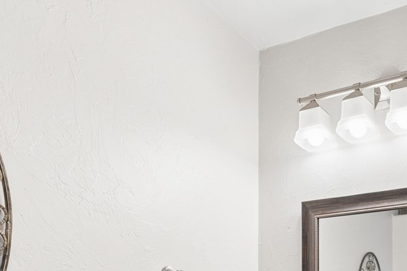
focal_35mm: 42
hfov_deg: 42.7
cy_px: 362
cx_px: 363
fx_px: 475
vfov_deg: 26.5
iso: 400
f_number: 2.8
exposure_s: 1/250
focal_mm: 14
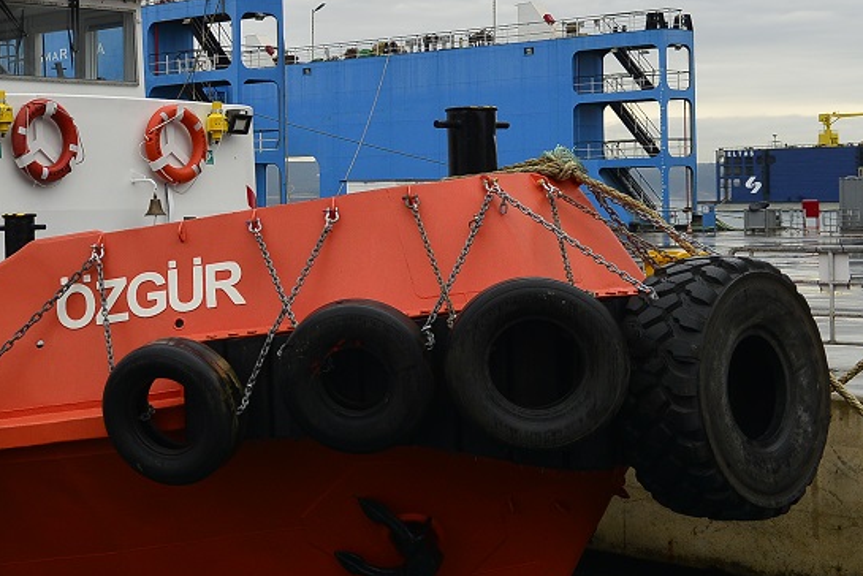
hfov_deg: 24.9
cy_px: 188
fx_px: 1847
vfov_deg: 17.7
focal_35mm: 77
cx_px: -22
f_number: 5
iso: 800
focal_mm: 35
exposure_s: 1/400
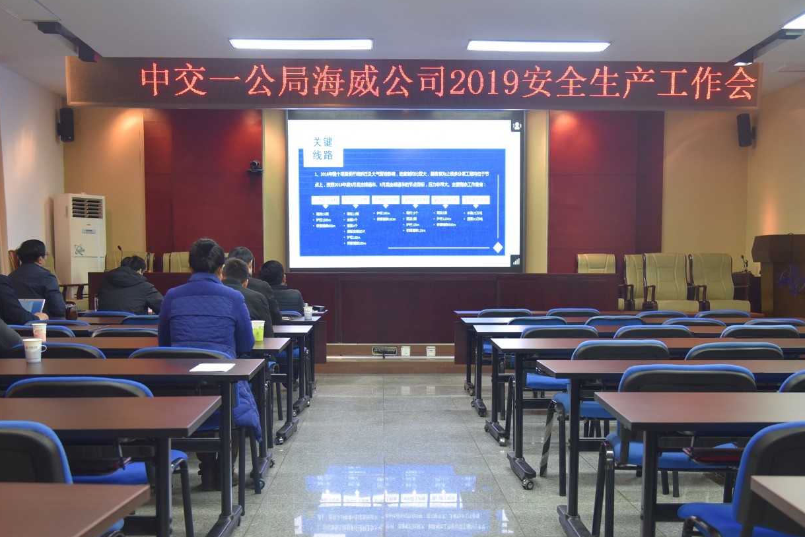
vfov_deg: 31.8
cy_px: 334
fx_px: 940
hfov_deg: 46.4
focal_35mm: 42
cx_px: 409
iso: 1000
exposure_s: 1/60
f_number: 4
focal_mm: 32
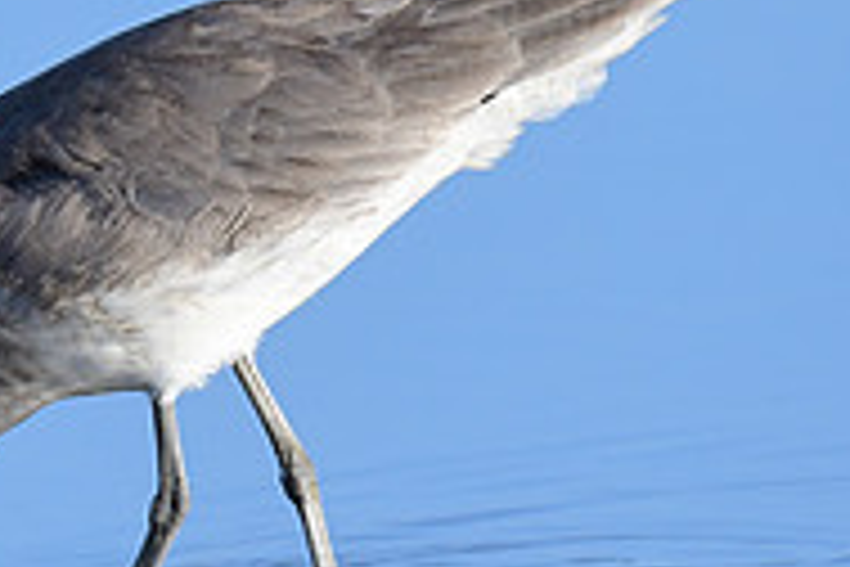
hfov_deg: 0.7
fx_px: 65138
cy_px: 367
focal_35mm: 2759
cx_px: -58
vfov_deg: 0.5
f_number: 8
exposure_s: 1/1600
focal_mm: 600
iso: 800
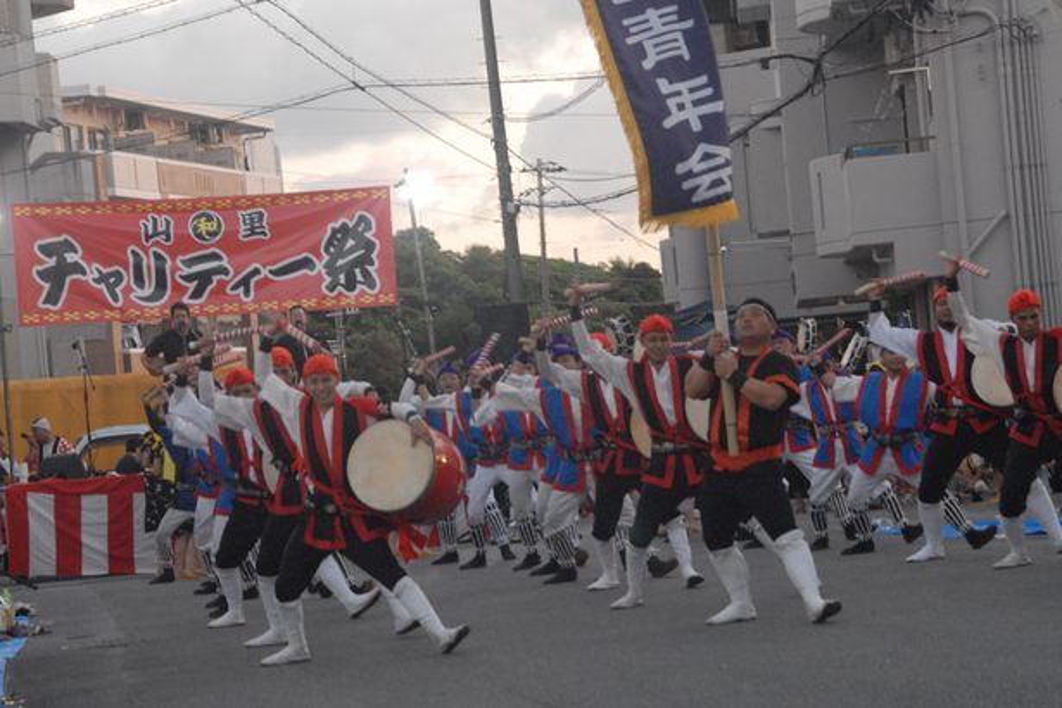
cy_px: 354
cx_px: 531
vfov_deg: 11.7
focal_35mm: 117
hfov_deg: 17.5
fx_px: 3451
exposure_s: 1/160
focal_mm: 78
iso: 1250
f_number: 6.3
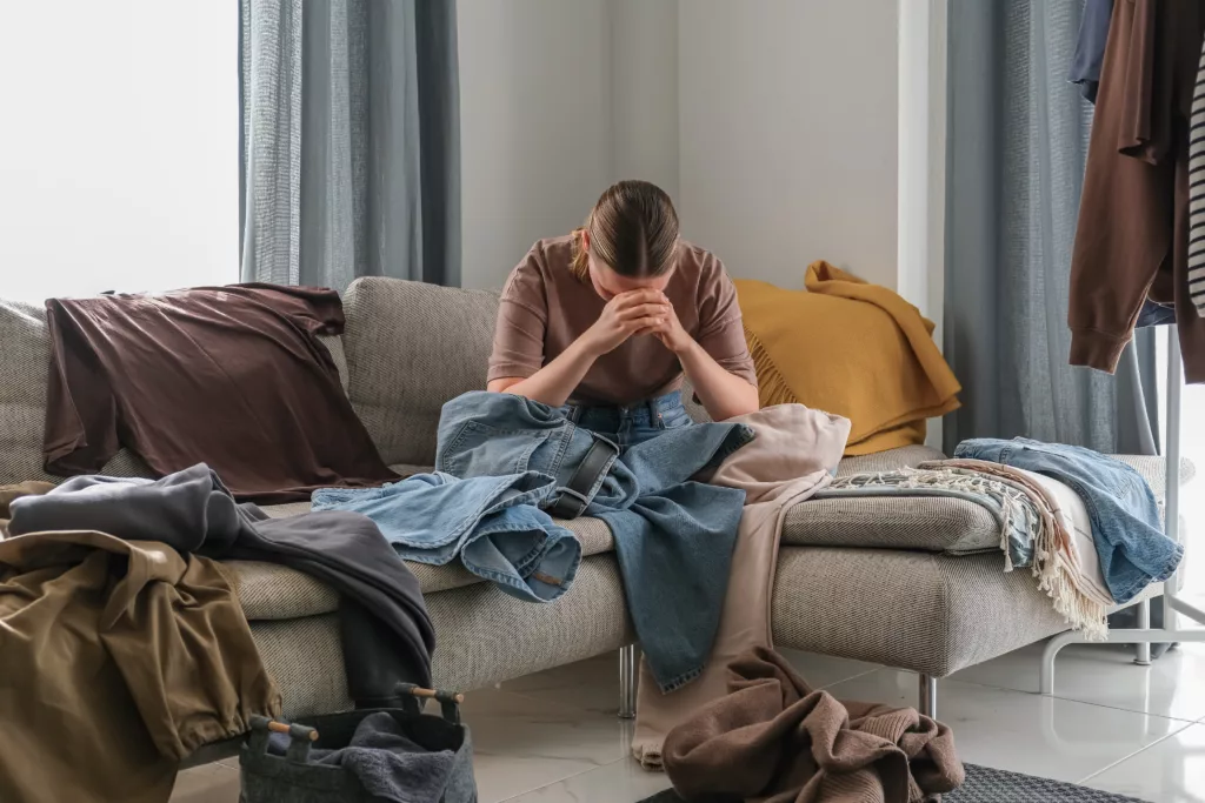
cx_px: 602
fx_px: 1506
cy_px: 402
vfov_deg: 29.9
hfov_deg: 43.6
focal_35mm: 45
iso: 250
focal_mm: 30.2
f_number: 3.6
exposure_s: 1/160
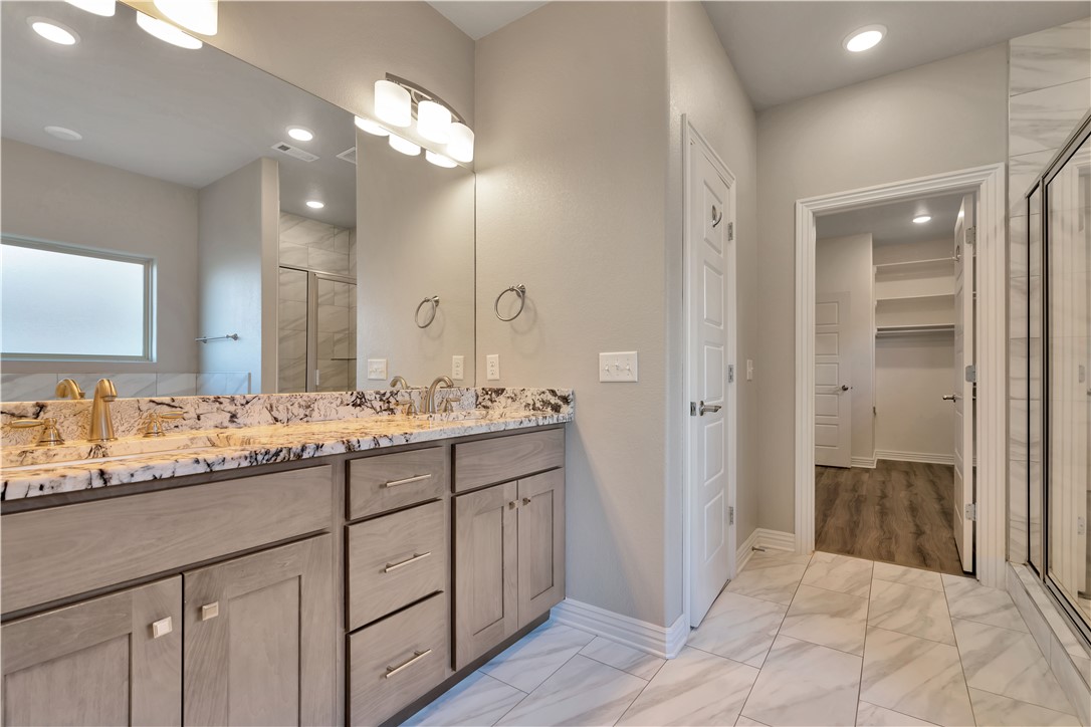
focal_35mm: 16
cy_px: 364
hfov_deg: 96.7
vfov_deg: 73.7
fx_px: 485
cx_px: 546
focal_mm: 16
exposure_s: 1/4
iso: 100
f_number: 6.3
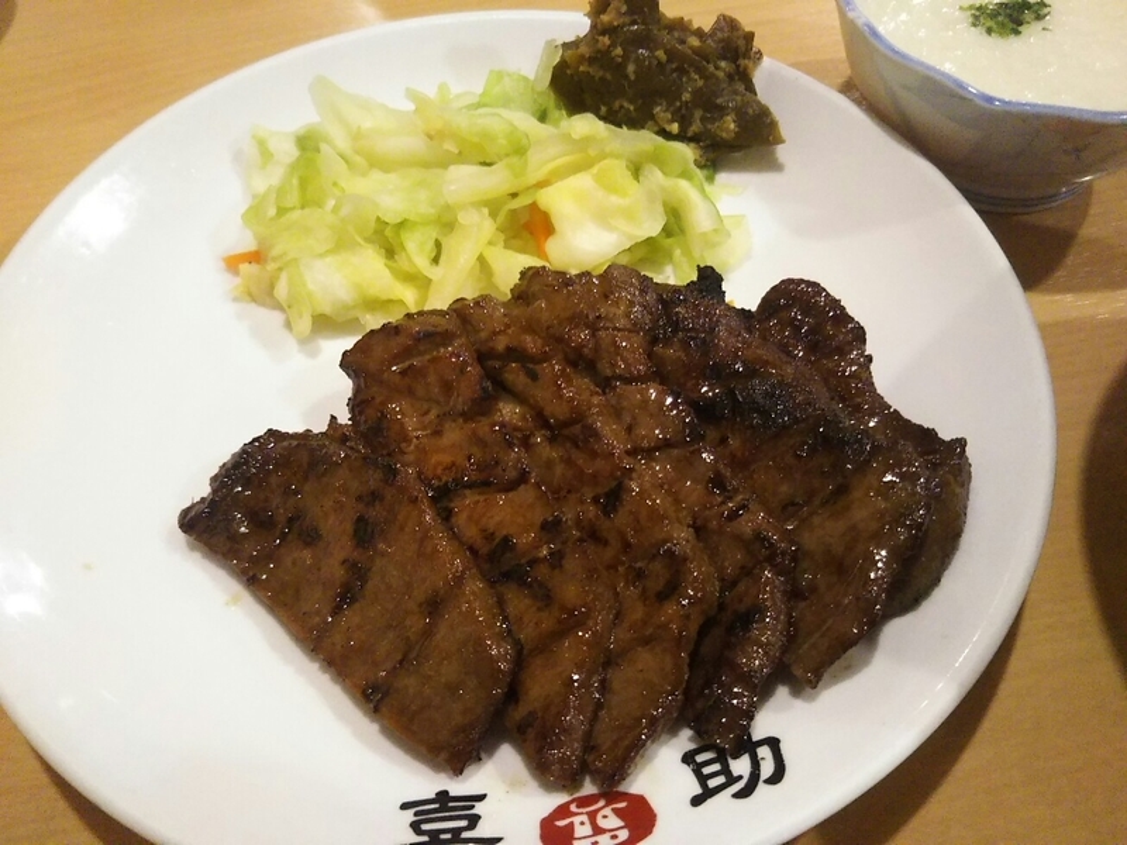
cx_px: 564
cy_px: 422
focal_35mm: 30
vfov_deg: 46.8
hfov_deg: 60.0
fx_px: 977
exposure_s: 1/30
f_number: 2.2
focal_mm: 4
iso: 500
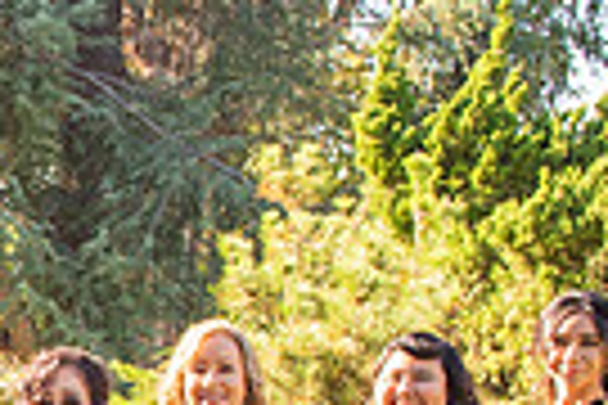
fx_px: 1891
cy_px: 547
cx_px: -518
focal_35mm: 112
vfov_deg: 11.8
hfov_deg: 15.5
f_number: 5.6
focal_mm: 26
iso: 200
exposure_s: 1/250
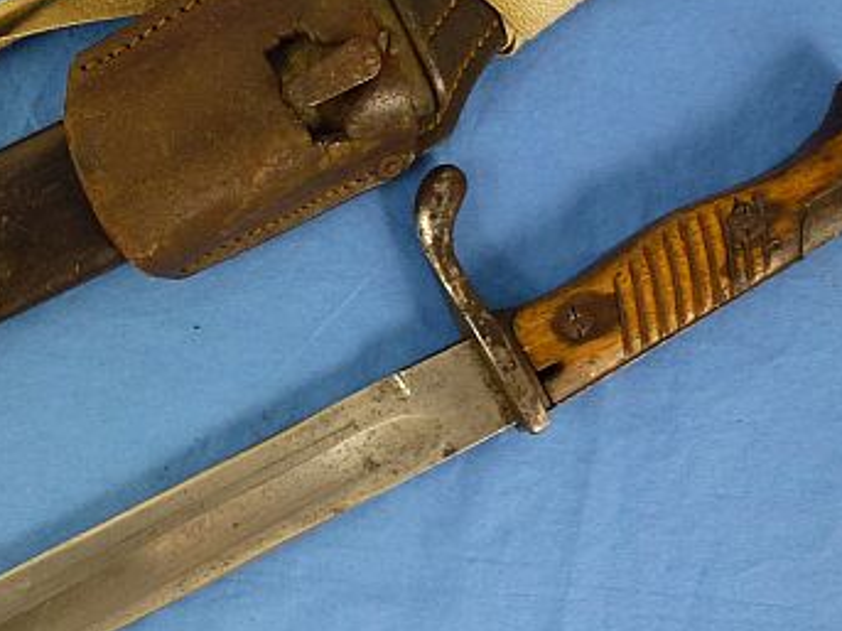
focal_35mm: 56
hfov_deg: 32.5
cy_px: 356
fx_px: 1362
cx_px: 66
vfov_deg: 26.1
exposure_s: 1/60
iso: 200
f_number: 3.3
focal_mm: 4.3
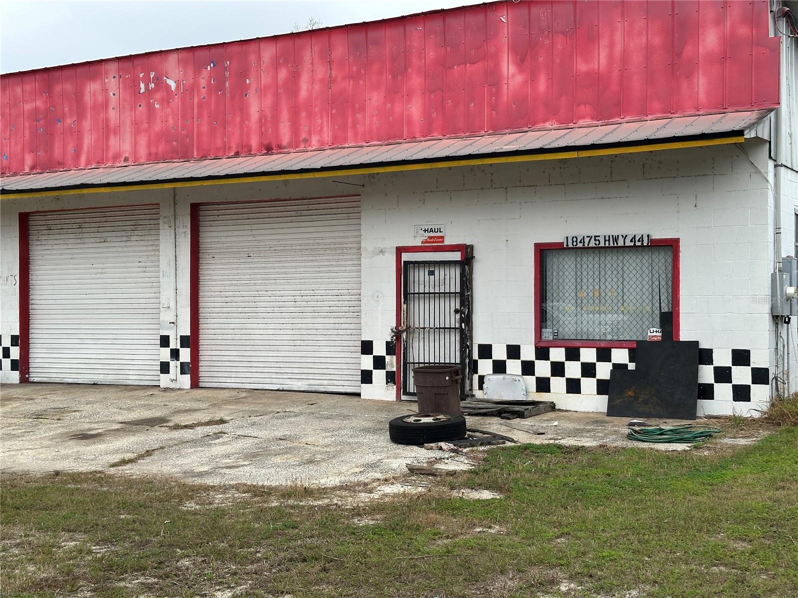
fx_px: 1107
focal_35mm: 48
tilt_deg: -0.2
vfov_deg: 30.3
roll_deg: +0.0
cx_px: 399
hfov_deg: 39.7
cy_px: 299
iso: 64
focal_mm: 6.86
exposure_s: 1/2028
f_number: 1.78
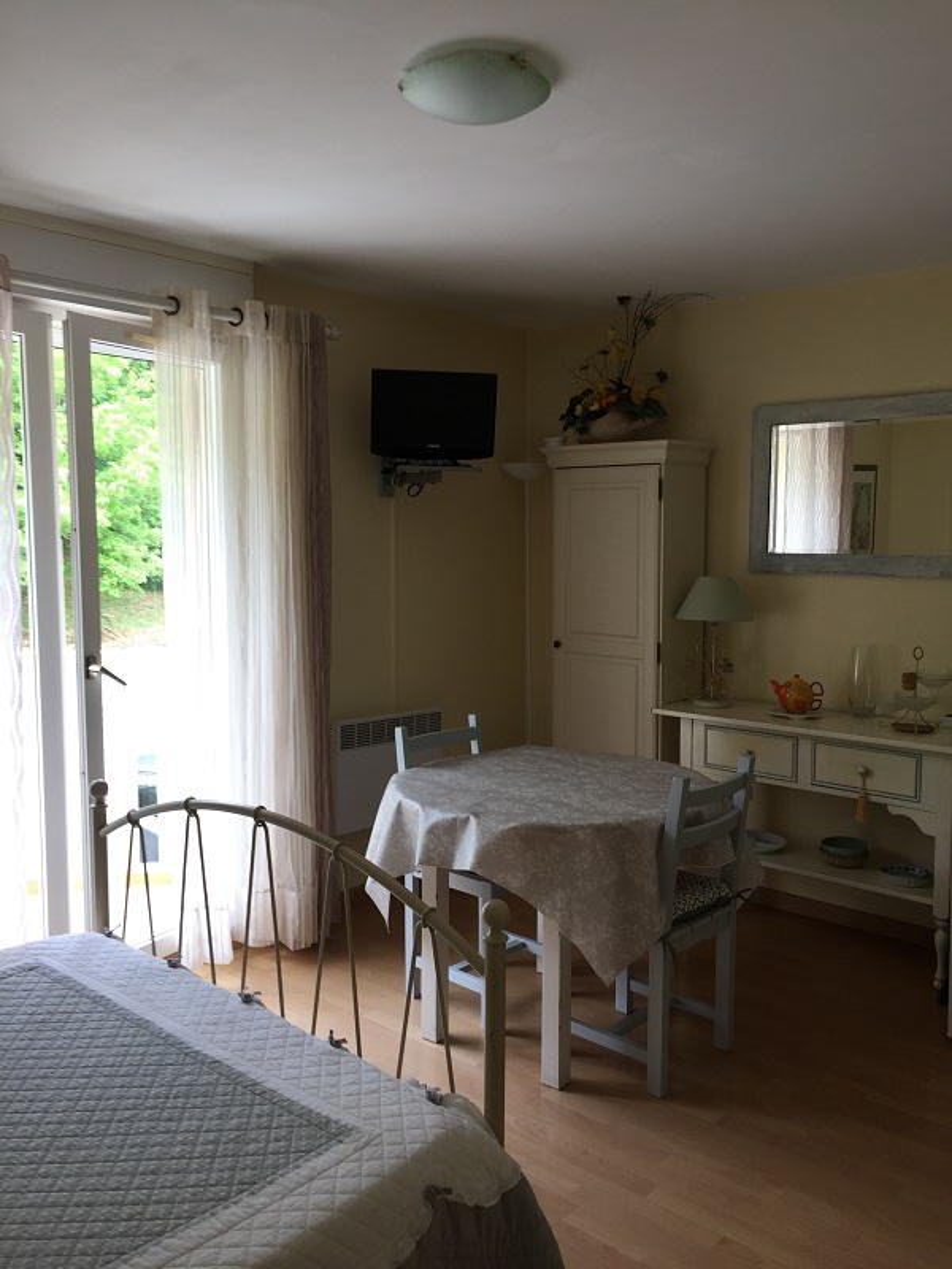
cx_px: 476
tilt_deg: -4.9
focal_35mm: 29
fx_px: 1063
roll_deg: +0.3
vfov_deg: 61.7
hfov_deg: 48.2
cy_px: 634
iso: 32
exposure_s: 1/50
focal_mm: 4.15
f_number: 2.2
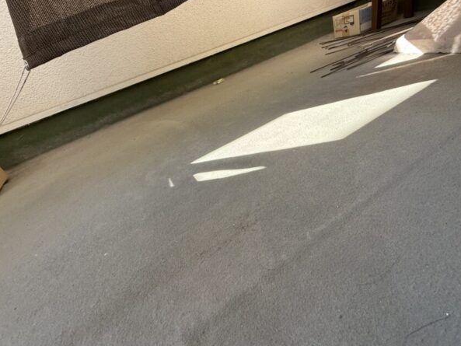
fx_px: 226
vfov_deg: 74.2
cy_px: 145
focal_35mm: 17
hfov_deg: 91.0
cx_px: 229
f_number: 2.2
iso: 64
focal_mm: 2.22
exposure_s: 1/99
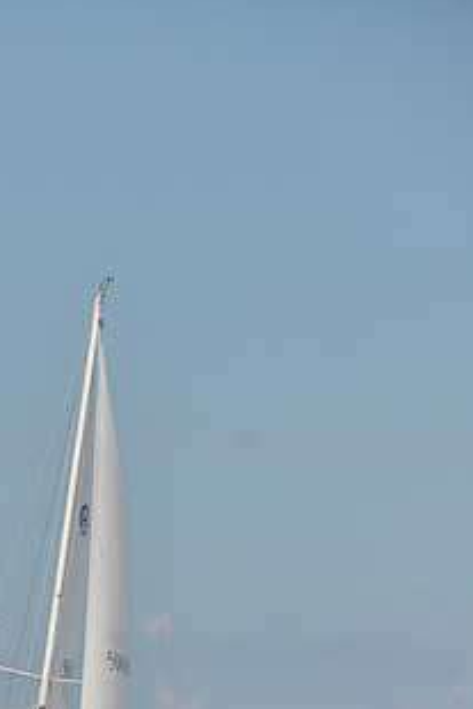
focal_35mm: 393
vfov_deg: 5.2
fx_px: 7736
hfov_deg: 3.5
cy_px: 654
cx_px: 67
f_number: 7.1
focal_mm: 210
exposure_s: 1/1600
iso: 280
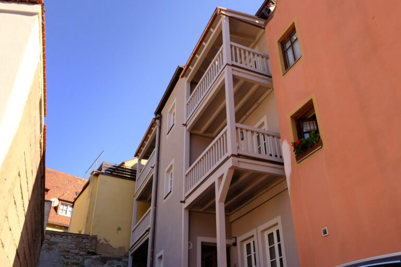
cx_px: 200
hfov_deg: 61.9
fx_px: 334
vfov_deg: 43.6
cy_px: 134
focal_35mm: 30
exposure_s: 1/4000
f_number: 5
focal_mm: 20.2
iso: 2000
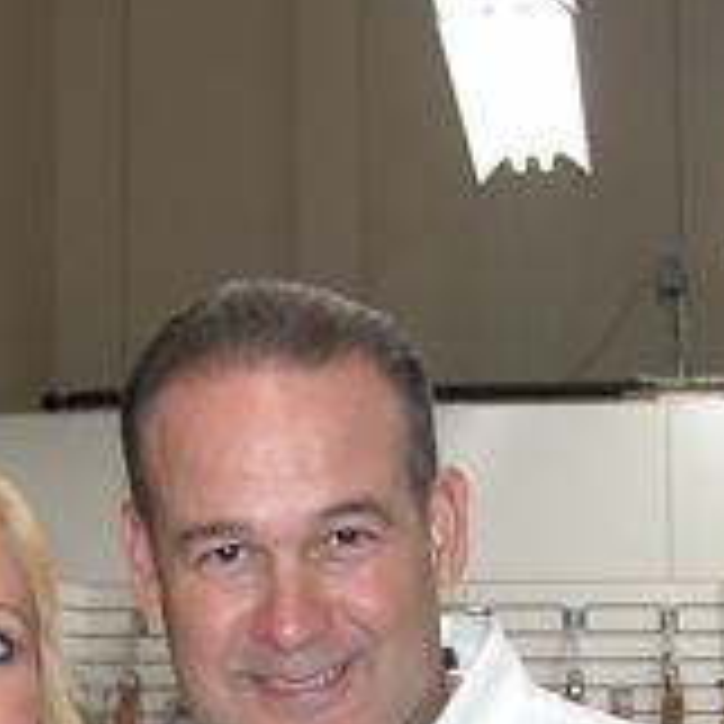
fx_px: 2721
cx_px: 189
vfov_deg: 14.8
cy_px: 814
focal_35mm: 115
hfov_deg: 15.1
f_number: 2.8
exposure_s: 1/30
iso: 100
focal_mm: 8.9
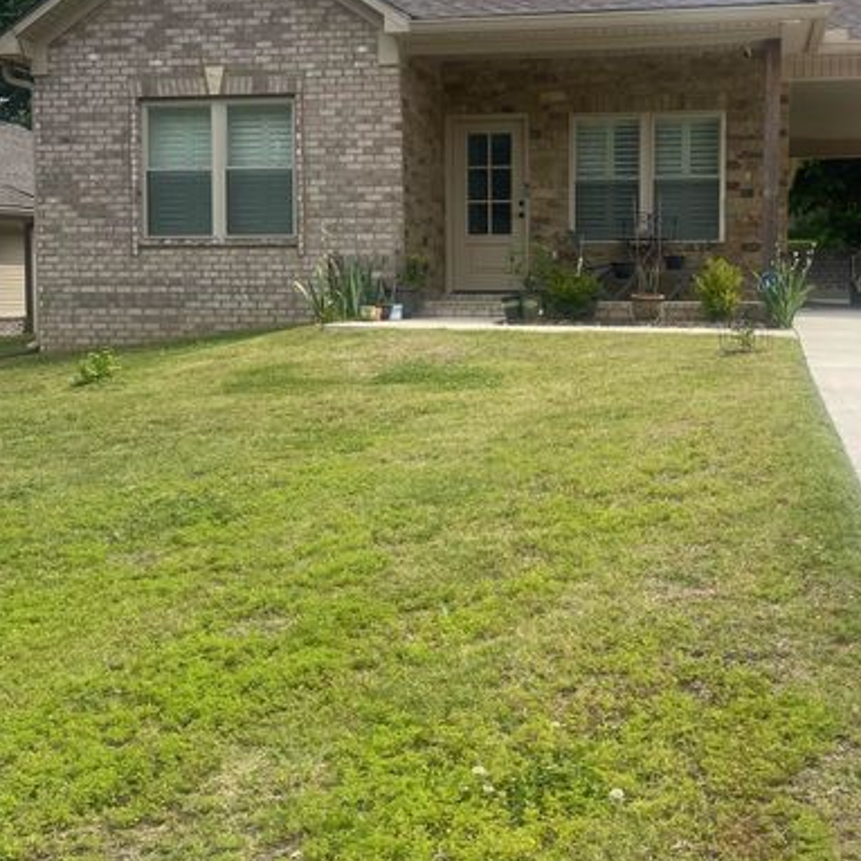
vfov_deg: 41.6
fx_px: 1126
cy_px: 323
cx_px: 560
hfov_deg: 41.4
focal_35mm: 40
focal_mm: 5.1
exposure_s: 1/5618
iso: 50
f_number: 1.6
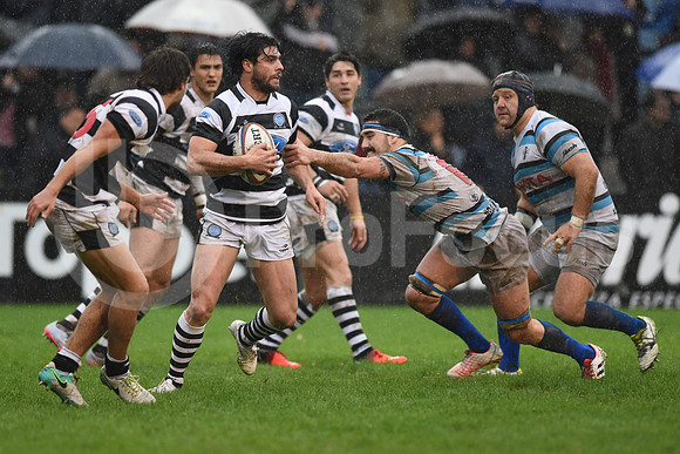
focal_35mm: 300
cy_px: 227
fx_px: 5668
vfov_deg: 4.6
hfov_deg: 6.9
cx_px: 340
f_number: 2.8
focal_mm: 300
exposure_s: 1/800
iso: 2500
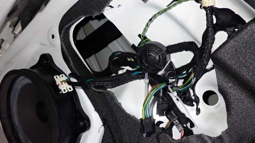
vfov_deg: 31.1
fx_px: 257
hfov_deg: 52.7
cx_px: 118
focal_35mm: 38
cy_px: 60
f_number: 6.3
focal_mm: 5.4
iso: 250
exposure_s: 1/30
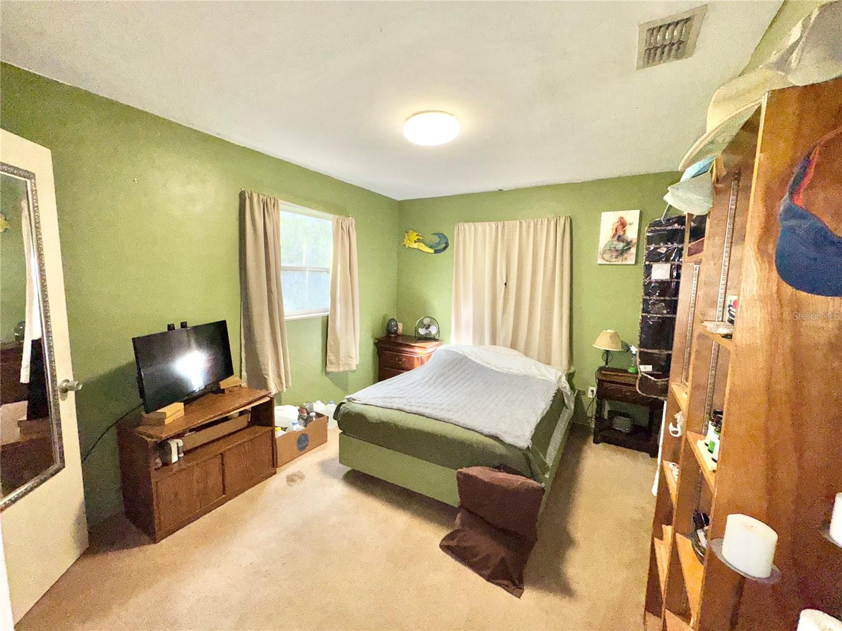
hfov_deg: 102.1
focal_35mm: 14
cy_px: 316
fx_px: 341
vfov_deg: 85.7
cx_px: 421
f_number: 2.2
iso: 80
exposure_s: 1/122
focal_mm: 2.22
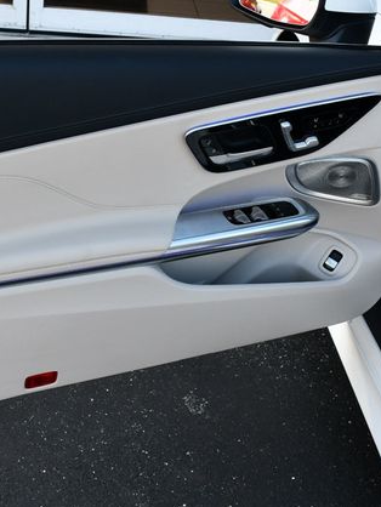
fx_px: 777
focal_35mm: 53
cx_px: 115
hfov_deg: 27.3
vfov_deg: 36.2
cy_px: 250
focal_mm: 18
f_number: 5.6
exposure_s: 1/250
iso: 320
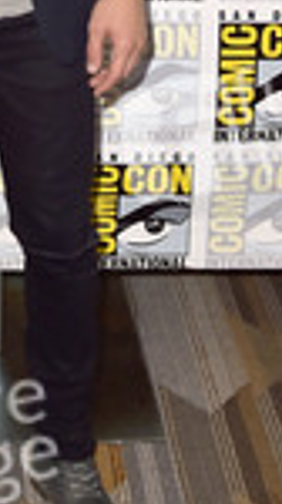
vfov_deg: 21.4
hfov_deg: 12.5
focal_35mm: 95
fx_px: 1267
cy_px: -44
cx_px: -15
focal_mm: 34
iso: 500
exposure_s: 1/320
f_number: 6.3
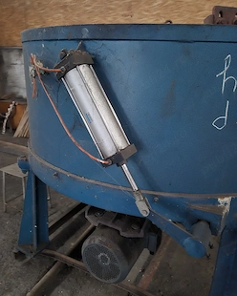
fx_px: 254
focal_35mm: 29
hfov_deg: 49.8
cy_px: 163
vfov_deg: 60.3
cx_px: 101
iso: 2000
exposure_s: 1/25.1
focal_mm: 5.4
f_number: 1.8
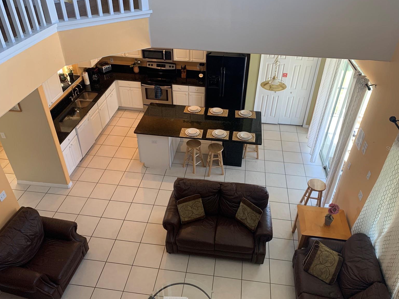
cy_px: 148
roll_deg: -3.0
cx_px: 204
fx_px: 311
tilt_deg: -35.1
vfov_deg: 51.4
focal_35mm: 27
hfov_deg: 65.3
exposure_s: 1/64
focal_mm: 4.25
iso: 100
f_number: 1.8
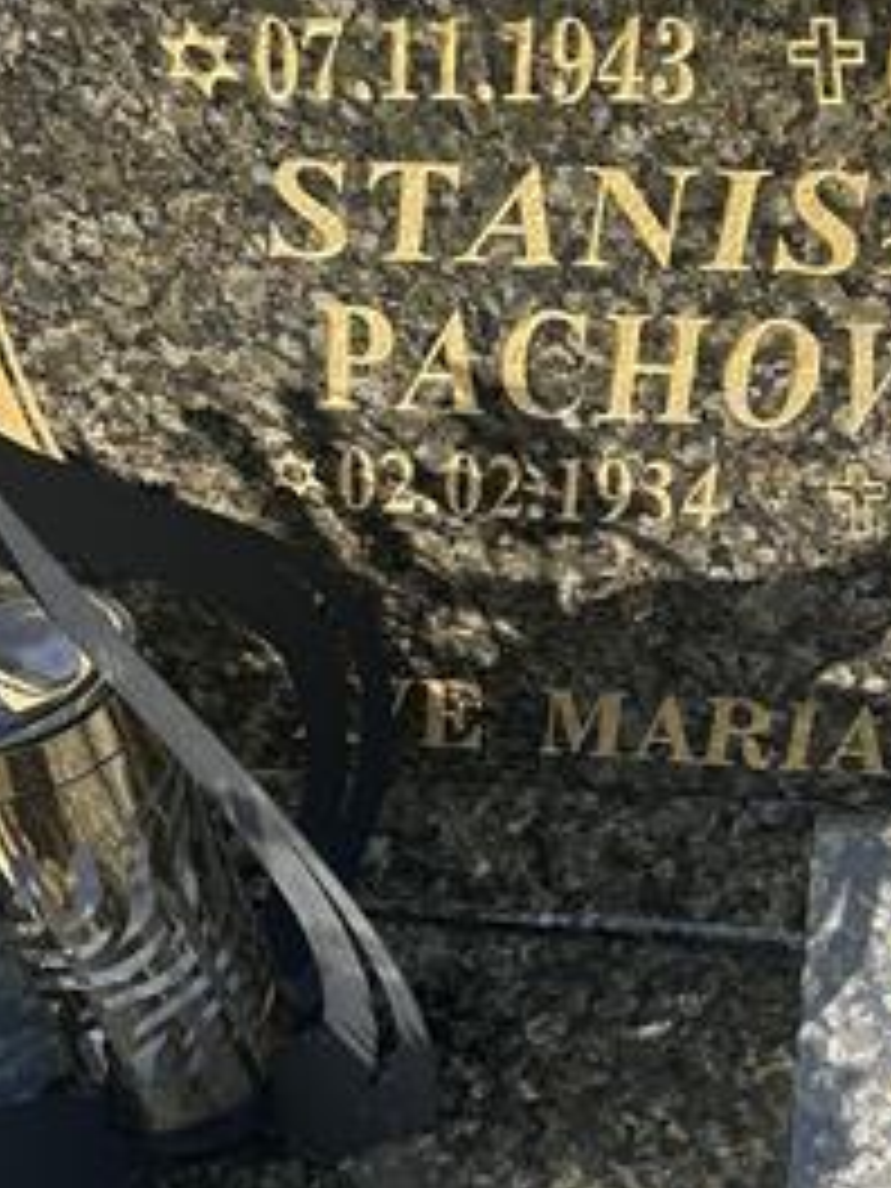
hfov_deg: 22.7
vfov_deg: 30.7
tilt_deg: -40.6
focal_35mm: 63
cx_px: 814
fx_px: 2162
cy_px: 626
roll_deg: +6.6
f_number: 1.5
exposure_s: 1/1468
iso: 50
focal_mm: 5.7
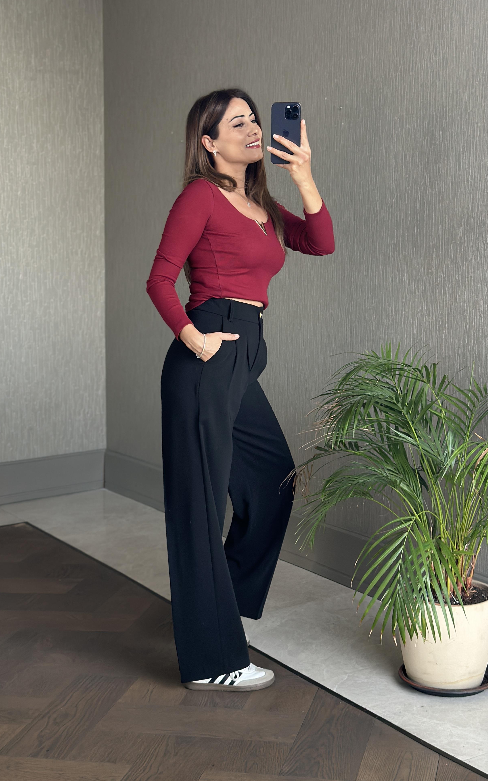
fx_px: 1128
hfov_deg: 24.4
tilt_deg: -17.3
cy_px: 376
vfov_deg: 38.2
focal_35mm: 53
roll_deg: -0.3
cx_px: 229
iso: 250
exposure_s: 1/60
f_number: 1.78
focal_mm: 6.86
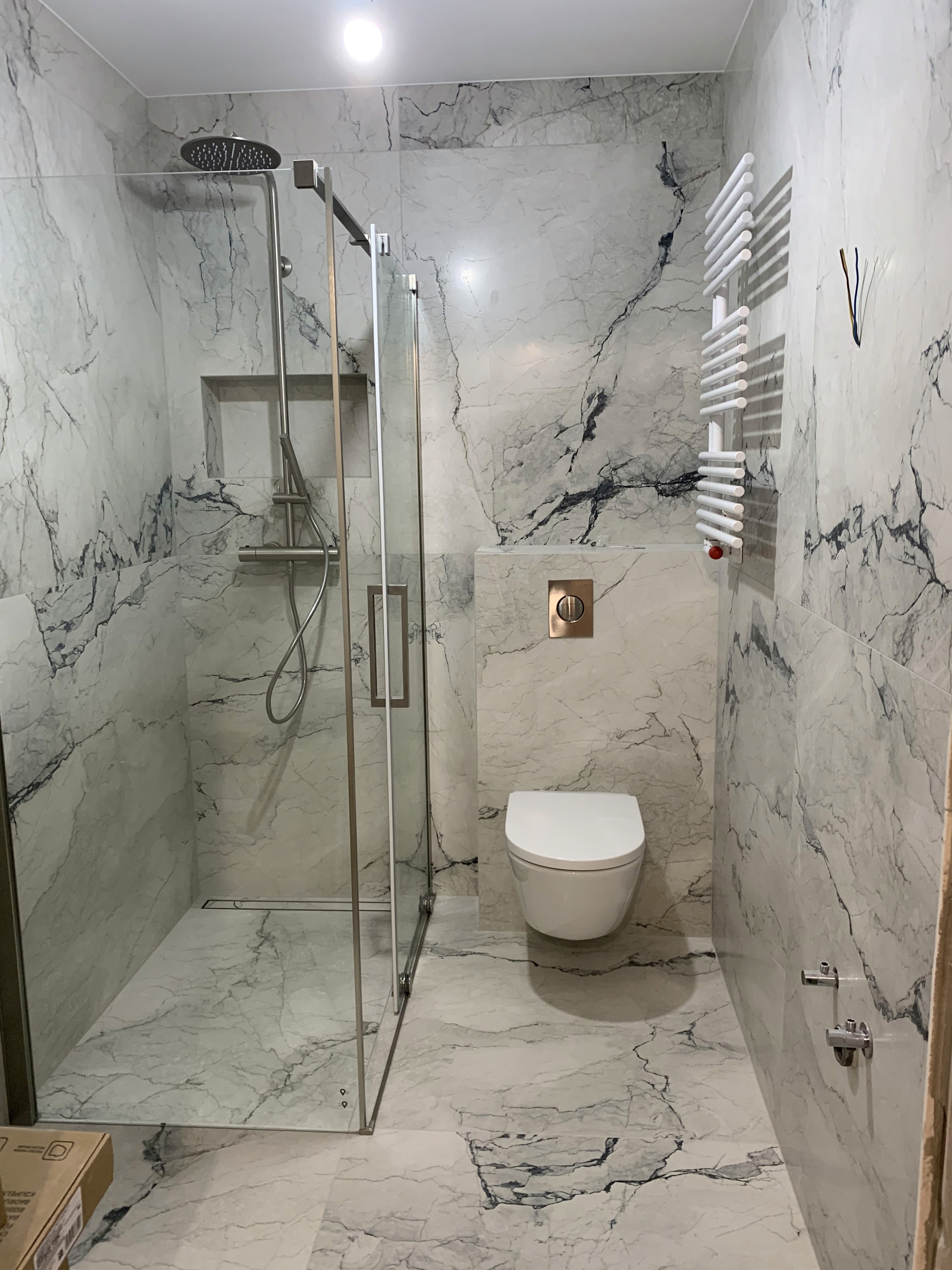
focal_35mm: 26
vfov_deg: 67.3
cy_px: 635
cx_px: 476
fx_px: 953
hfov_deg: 53.1
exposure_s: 1/50
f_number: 1.8
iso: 100
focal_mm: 4.25
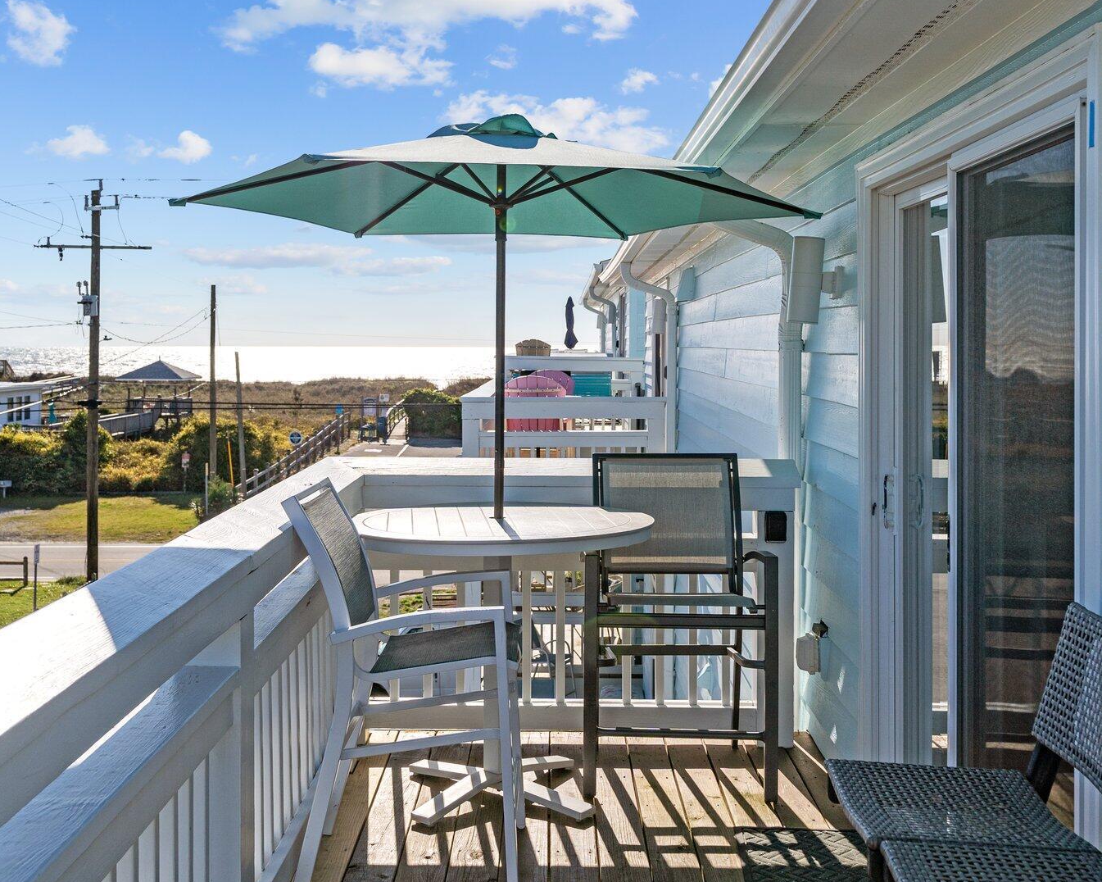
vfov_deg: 37.3
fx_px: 1305
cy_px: 382
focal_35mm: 40
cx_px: 549
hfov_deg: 45.8
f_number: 5.6
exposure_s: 1/2500
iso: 160
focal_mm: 28
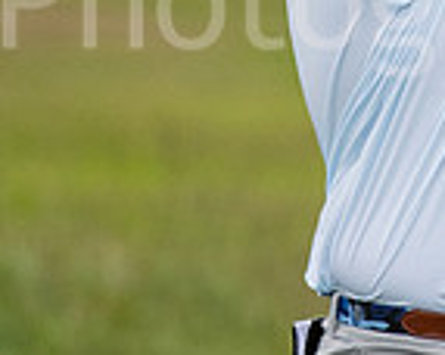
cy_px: -148
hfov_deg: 0.7
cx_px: 405
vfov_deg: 0.5
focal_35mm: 2858
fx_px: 37589
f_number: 5.6
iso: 1600
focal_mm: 500
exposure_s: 1/1600
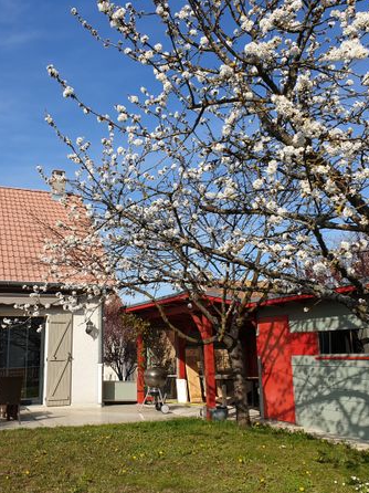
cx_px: 114
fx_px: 498
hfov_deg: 40.0
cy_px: 245
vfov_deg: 52.7
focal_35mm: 35
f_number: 2.4
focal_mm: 4.3
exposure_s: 1/1506
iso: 50
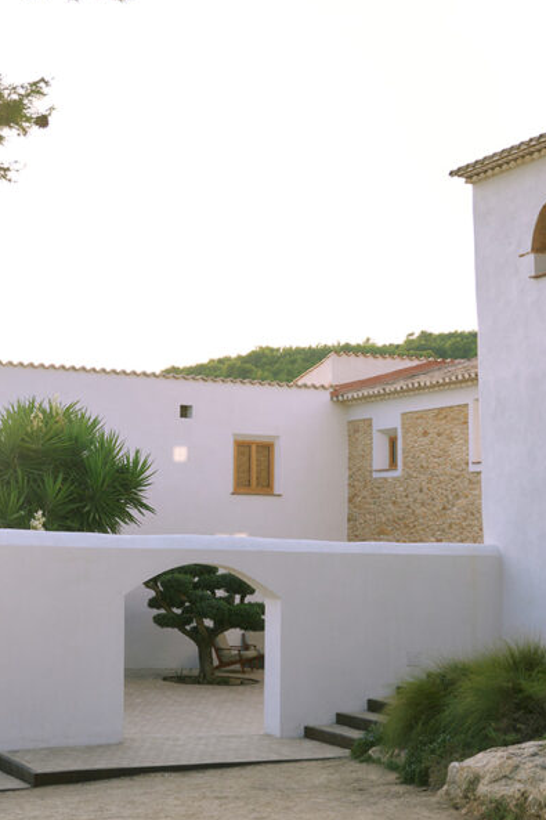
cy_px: 248
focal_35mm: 68
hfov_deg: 19.8
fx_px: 1548
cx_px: 97
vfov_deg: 29.4
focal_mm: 35
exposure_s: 1/1250
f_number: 2.8
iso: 250
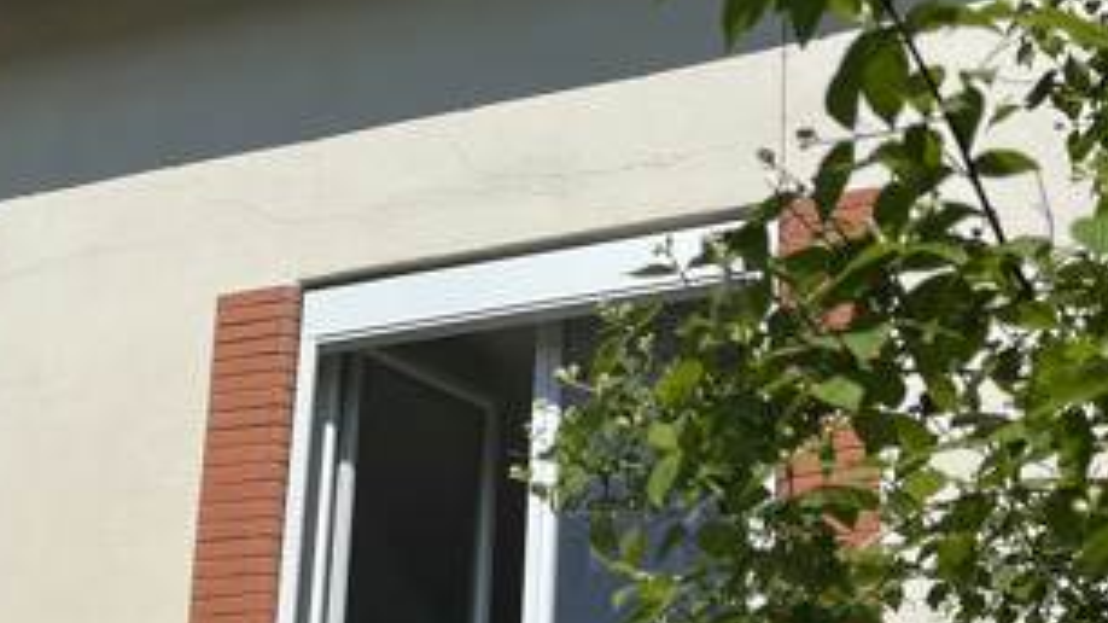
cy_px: 880
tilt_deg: +15.9
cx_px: 11
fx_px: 2174
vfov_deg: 15.3
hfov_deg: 27.1
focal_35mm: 74
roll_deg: -5.5
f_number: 1.6
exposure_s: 1/9901
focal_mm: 5.1
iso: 50
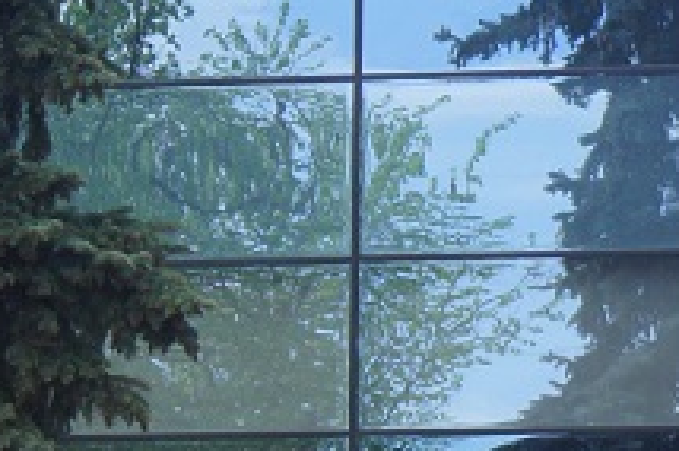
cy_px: 796
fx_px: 10023
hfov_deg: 3.8
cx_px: -1256
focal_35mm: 532
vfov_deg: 2.6
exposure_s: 1/125
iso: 200
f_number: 9
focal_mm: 55
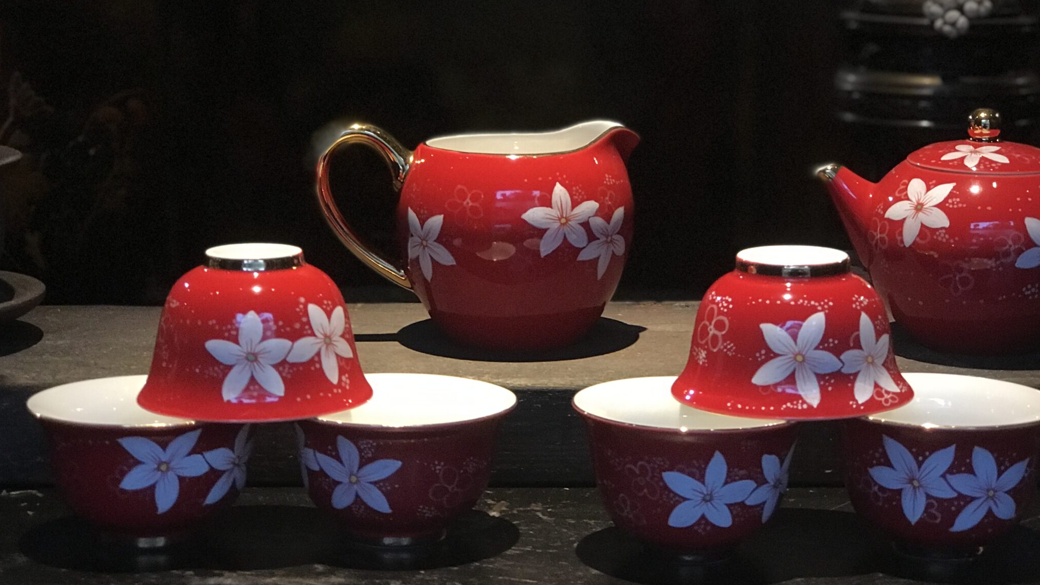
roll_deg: -0.5
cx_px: 565
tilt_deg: -6.2
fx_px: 2151
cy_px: 136
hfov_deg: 27.2
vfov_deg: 15.4
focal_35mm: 78
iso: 160
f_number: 2.8
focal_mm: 6.6
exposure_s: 1/60
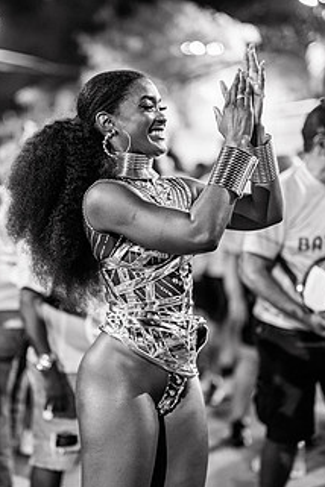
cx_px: 137
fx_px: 948
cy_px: 265
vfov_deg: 28.8
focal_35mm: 70
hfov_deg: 19.4
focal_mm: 50
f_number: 1.2
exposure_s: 1/320
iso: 2500
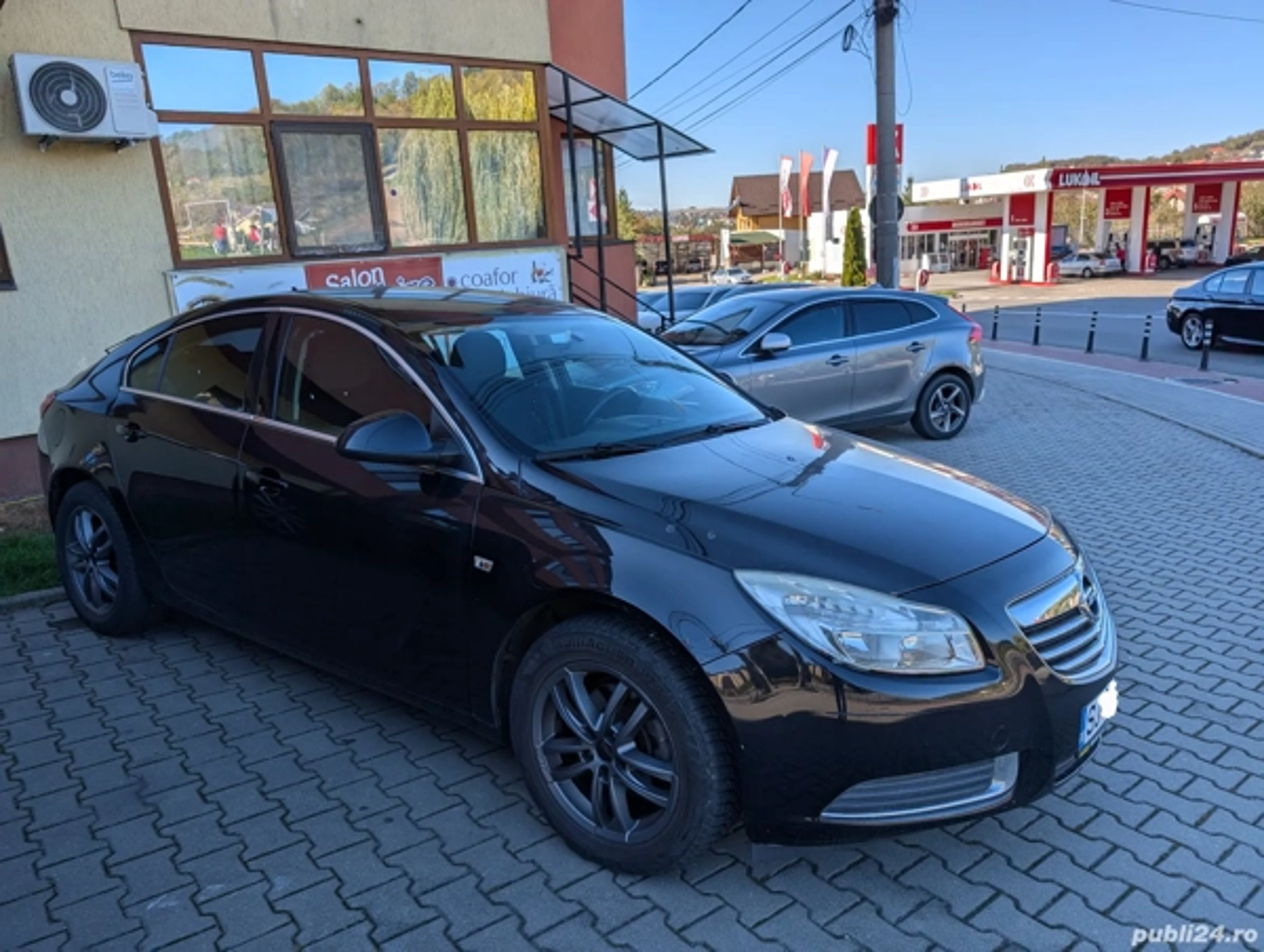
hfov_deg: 71.5
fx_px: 878
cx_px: 632
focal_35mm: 24
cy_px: 476
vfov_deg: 57.0
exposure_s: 1/897
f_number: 1.68
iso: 20
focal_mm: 6.9
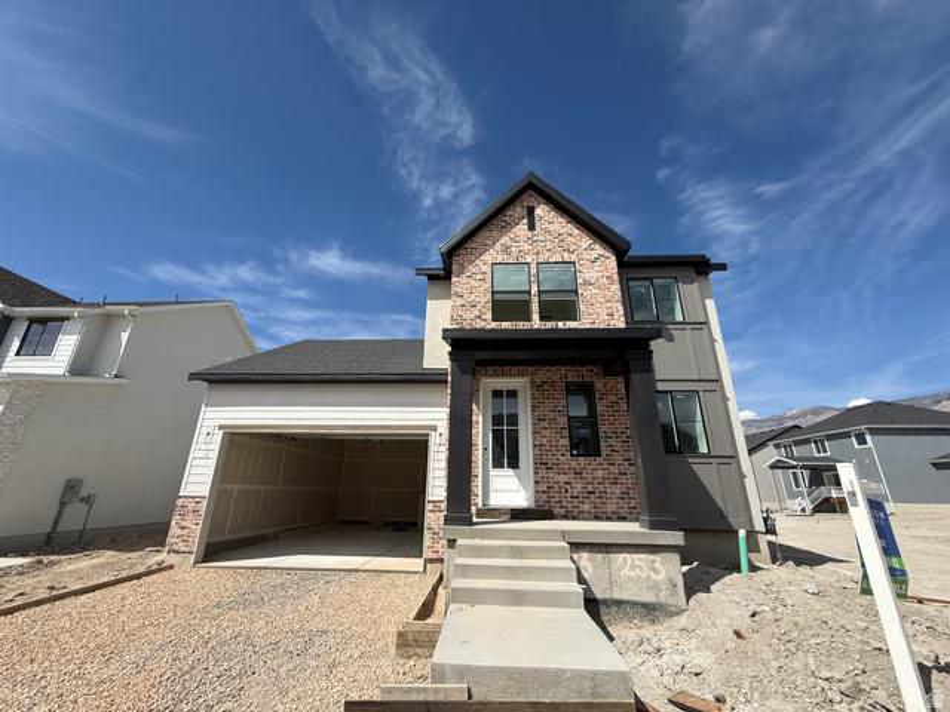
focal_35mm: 14
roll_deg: -0.8
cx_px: 475
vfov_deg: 85.7
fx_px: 384
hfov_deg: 102.1
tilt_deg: +19.5
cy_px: 356
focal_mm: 2.22
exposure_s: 1/2165
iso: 50
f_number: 2.2
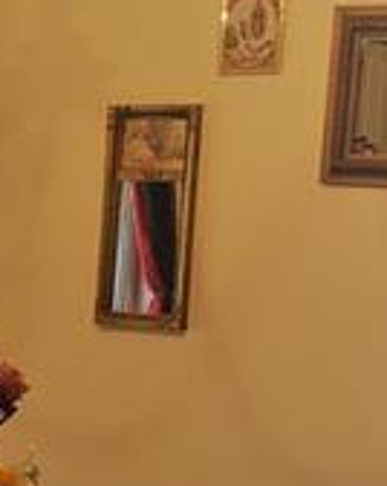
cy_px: 480
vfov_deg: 16.3
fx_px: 1664
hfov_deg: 12.4
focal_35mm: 116
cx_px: -251
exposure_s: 1/60
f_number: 2.4
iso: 160
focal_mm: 4.3
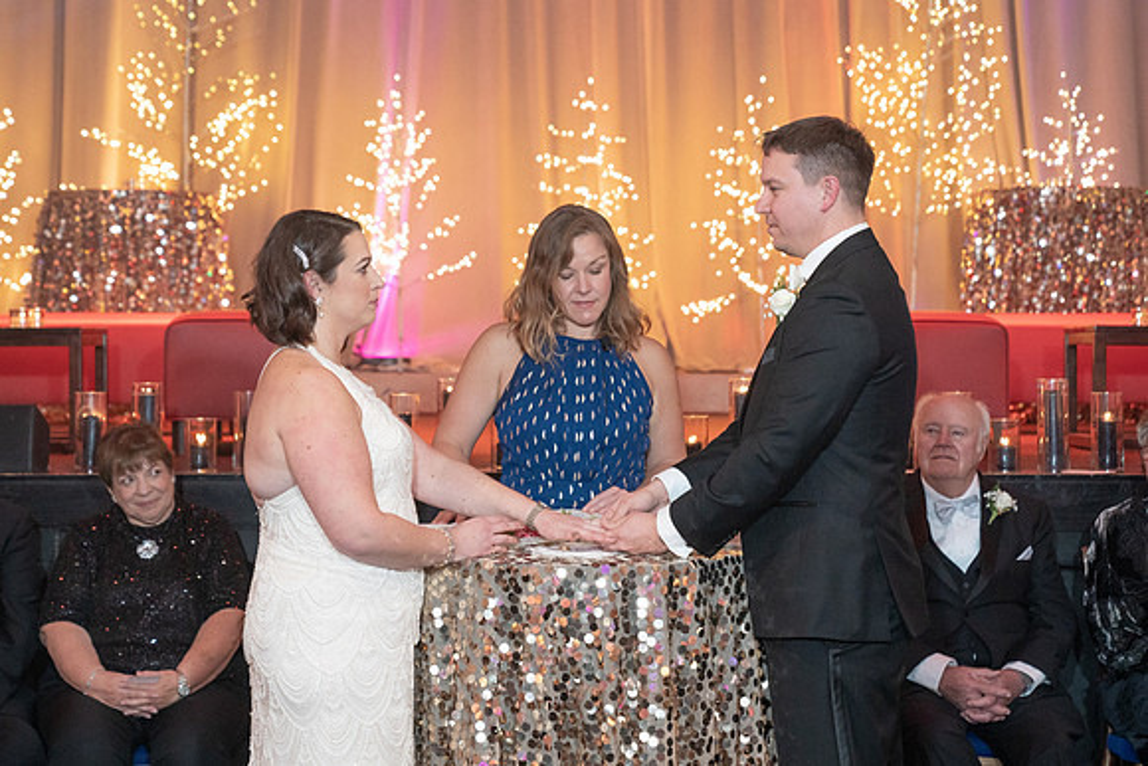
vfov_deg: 17.3
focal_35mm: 79
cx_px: 518
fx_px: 2517
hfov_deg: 25.7
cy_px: 346
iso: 4000
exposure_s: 1/125
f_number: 4
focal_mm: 70
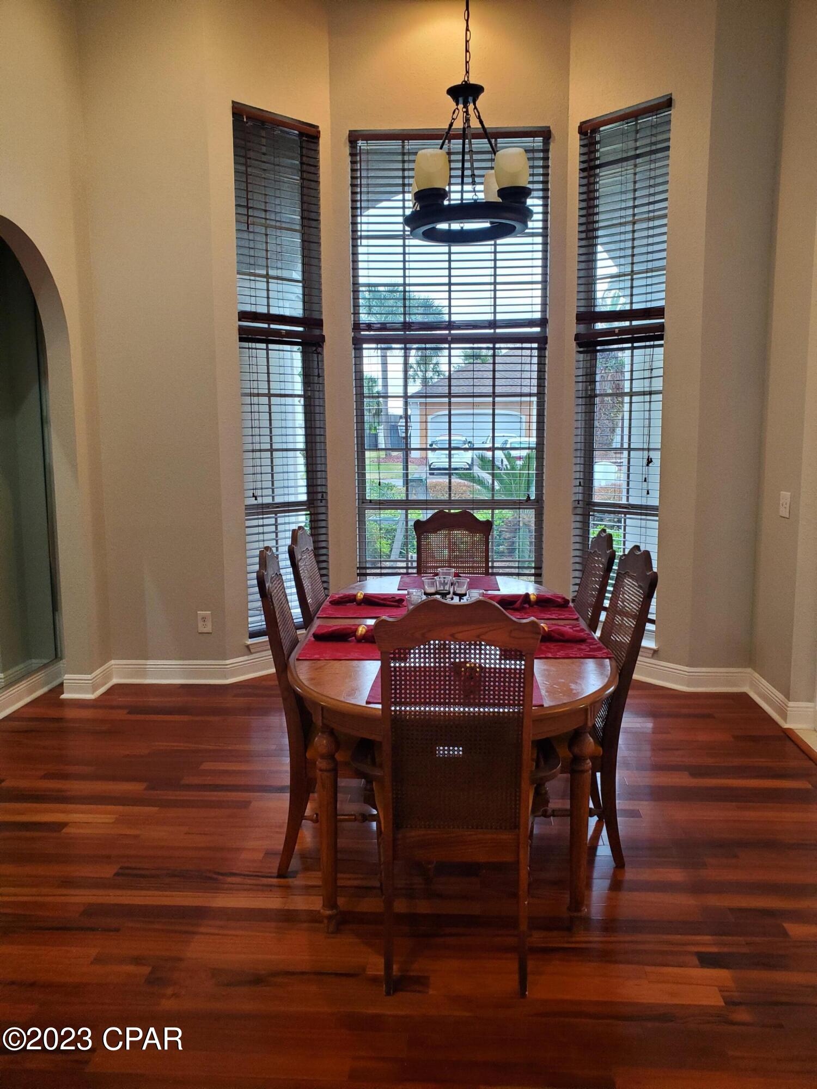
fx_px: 818
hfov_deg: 53.1
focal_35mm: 26
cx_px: 408
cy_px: 544
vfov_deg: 67.3
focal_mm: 4.3
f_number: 2.4
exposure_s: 1/40
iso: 250
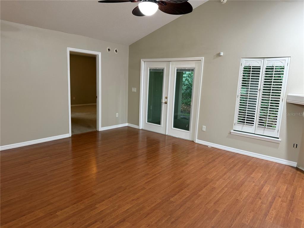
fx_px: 211
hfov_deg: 71.6
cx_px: 152
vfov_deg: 56.8
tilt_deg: -7.7
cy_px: 114
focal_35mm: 24
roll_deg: -2.6
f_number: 1.78
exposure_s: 1/60
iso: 200
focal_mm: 6.76
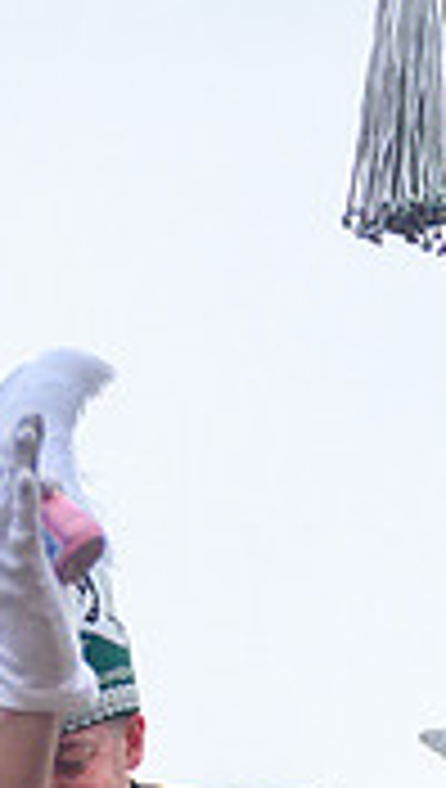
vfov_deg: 5.2
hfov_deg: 2.9
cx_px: 428
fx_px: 8708
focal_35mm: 416
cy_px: 817
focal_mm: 80
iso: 400
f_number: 5.3
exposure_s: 1/500
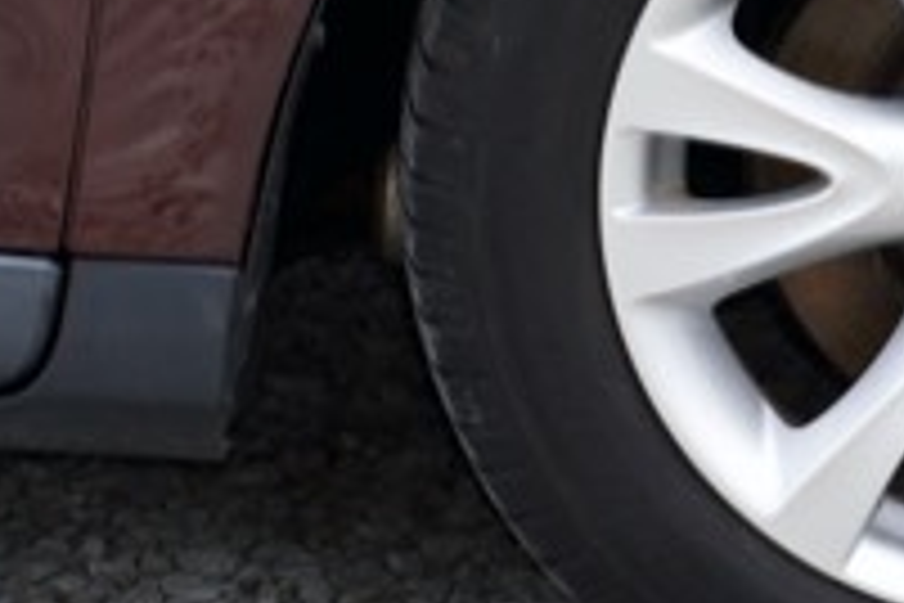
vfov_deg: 4.6
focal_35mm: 299
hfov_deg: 6.8
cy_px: -97
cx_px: 1066
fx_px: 7508
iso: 100
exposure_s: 1/160
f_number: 5.6
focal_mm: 50
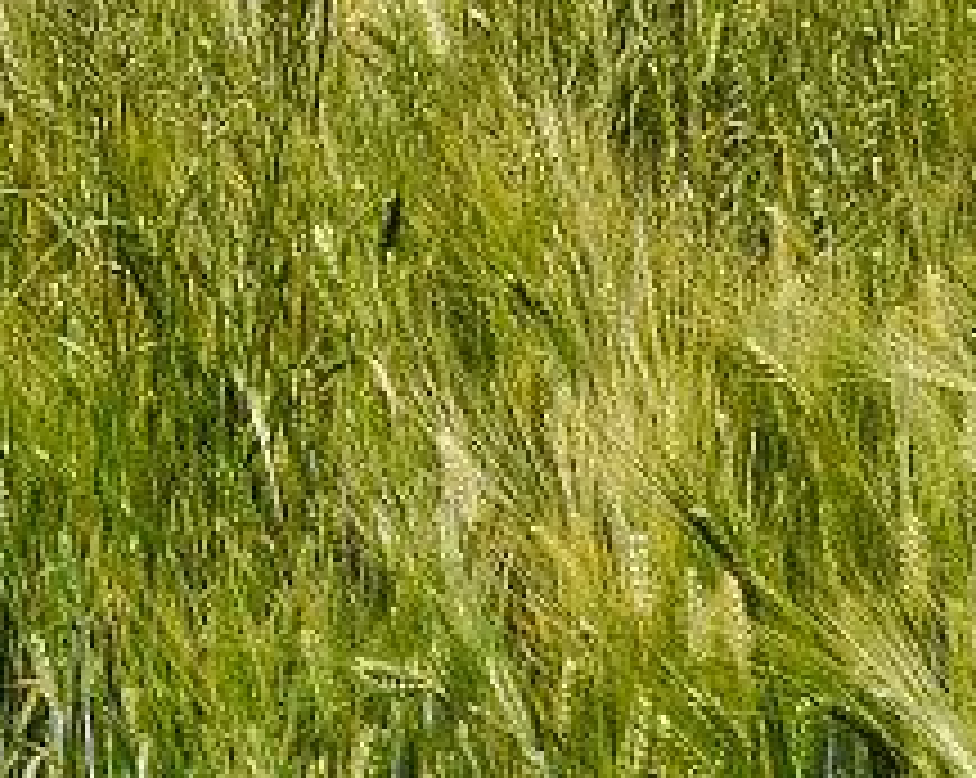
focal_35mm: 301
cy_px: -1304
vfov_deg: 4.9
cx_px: -1741
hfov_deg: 6.0
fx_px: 8696
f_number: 6.3
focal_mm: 29
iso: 200
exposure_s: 1/1000
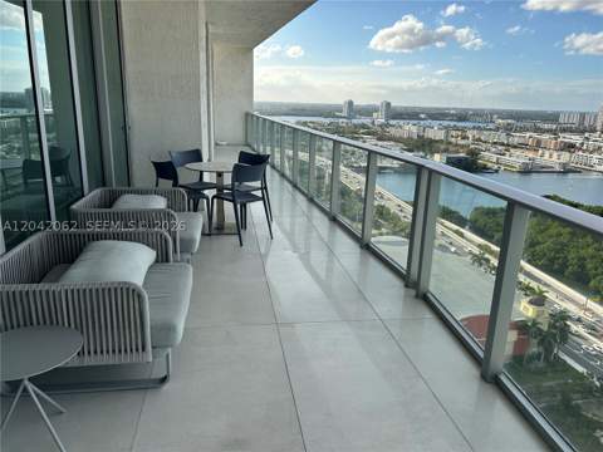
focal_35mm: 26
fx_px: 453
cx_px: 302
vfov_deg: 53.1
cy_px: 226
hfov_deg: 67.3
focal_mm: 5.7
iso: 50
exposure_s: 1/2083
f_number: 1.5
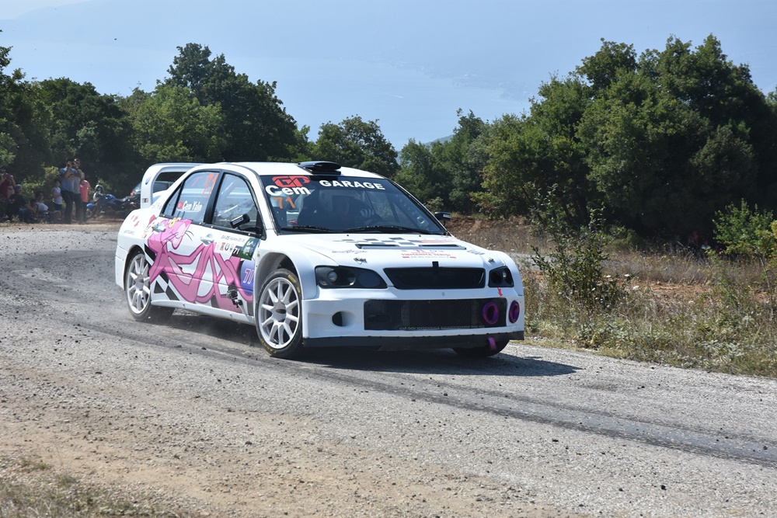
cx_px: 388
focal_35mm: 84
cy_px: 259
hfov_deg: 24.2
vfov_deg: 16.3
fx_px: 1813
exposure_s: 1/1000
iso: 360
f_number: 8
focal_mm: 56
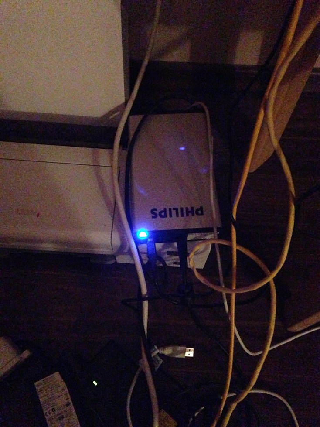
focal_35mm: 33
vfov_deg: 55.4
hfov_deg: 42.9
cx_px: 160
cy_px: 214
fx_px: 407
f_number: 2.4
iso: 3200
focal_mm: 4.13
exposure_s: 1/15
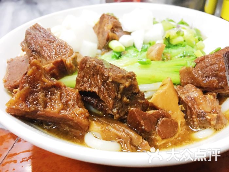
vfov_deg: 48.2
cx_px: 114
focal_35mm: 29
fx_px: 192
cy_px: 86
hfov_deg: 61.7
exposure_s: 1/8
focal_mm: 4.15
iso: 100
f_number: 2.2
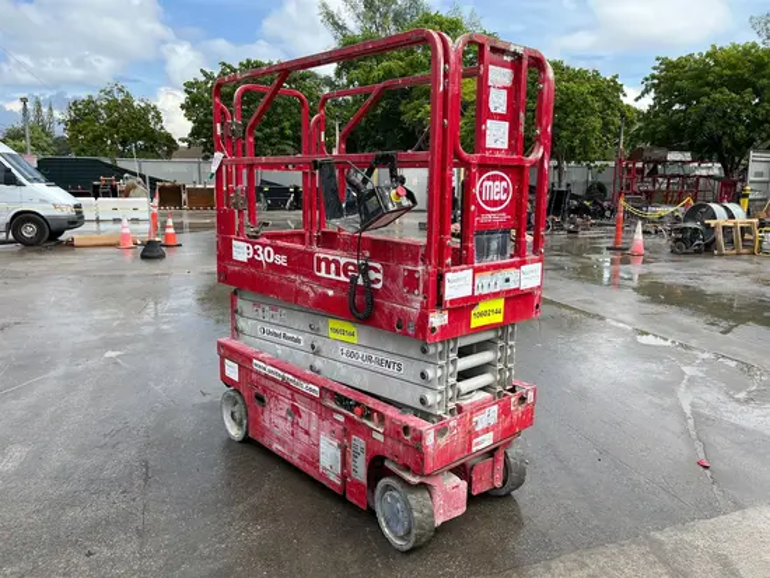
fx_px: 579
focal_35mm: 26
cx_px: 385
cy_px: 289
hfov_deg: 67.3
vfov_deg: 53.1
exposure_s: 1/1957
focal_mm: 5.1
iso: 50
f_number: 1.6
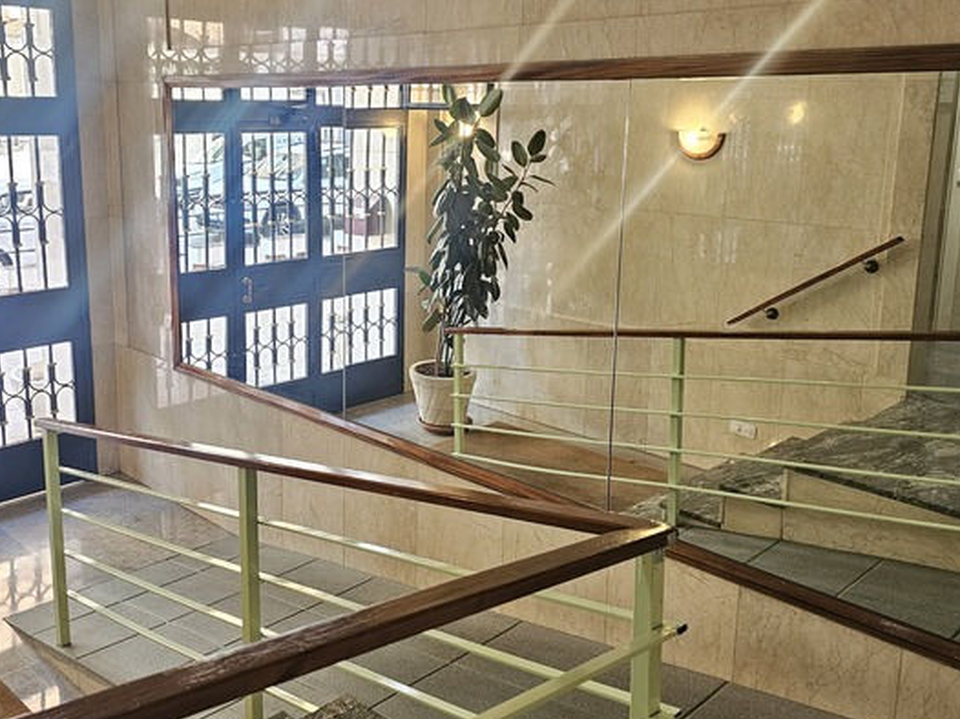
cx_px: 356
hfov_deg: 52.1
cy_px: 285
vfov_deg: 40.5
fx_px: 970
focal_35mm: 35
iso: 500
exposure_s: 1/50
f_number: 1.7
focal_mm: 6.3
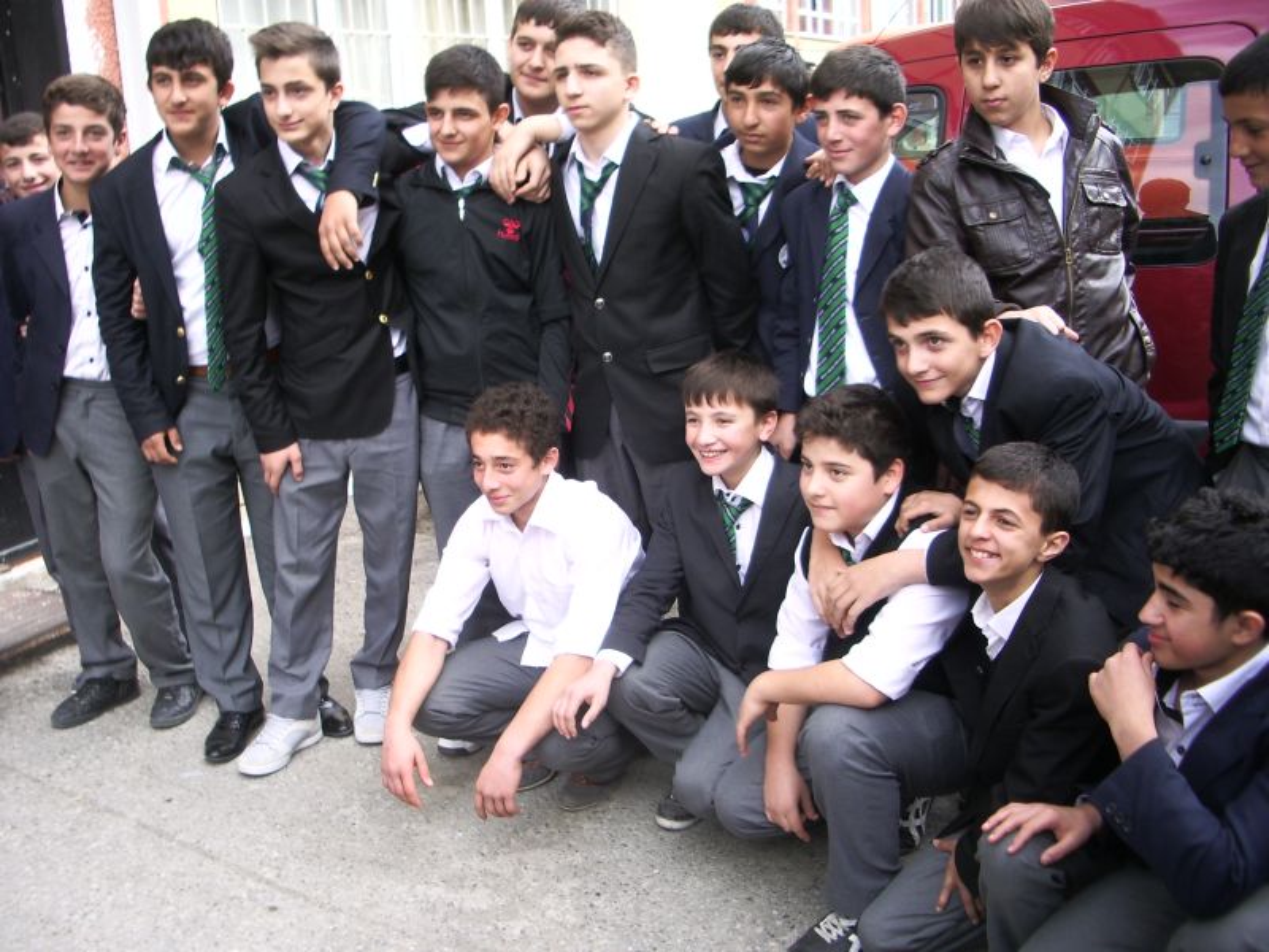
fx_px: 1283
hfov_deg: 52.6
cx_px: 634
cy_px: 476
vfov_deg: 40.7
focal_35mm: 35
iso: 50
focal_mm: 5.8
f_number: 2.6
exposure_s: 1/80
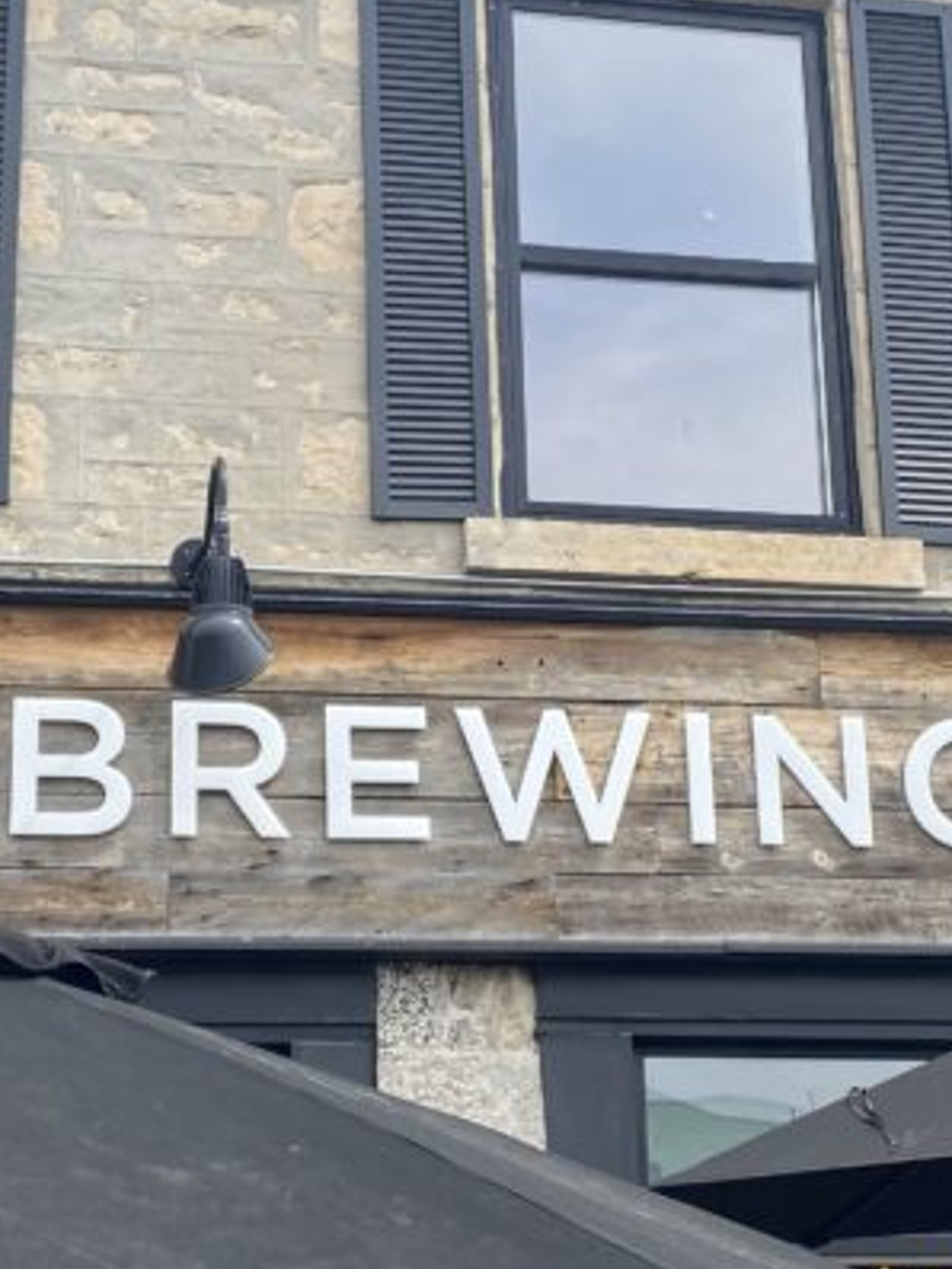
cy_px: 726
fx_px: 2456
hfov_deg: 21.9
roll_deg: +2.0
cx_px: 508
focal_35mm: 67
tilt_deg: +15.4
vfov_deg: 28.9
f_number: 1.8
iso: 32
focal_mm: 4.25
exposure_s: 1/1182
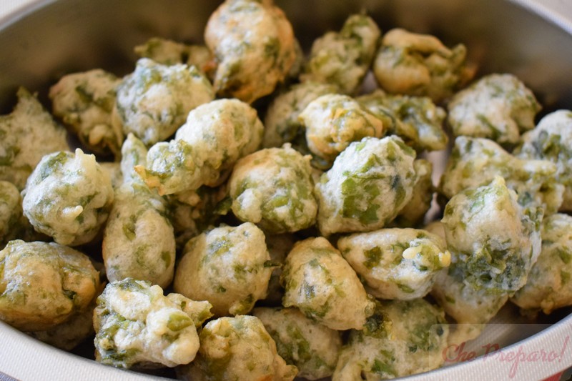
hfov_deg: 36.9
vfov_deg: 25.0
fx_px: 858
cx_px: 286
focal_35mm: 54
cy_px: 190
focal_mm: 36
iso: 3200
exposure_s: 1/100
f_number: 4.8
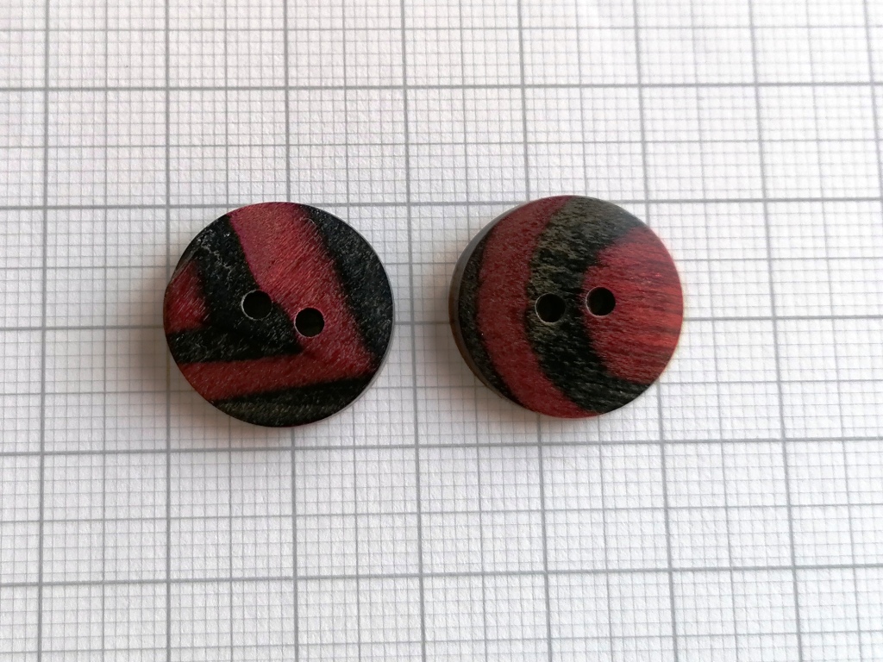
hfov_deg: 65.3
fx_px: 689
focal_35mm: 27
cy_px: 331
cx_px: 442
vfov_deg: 51.4
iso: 80
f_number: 1.8
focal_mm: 4.75
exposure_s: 1/50
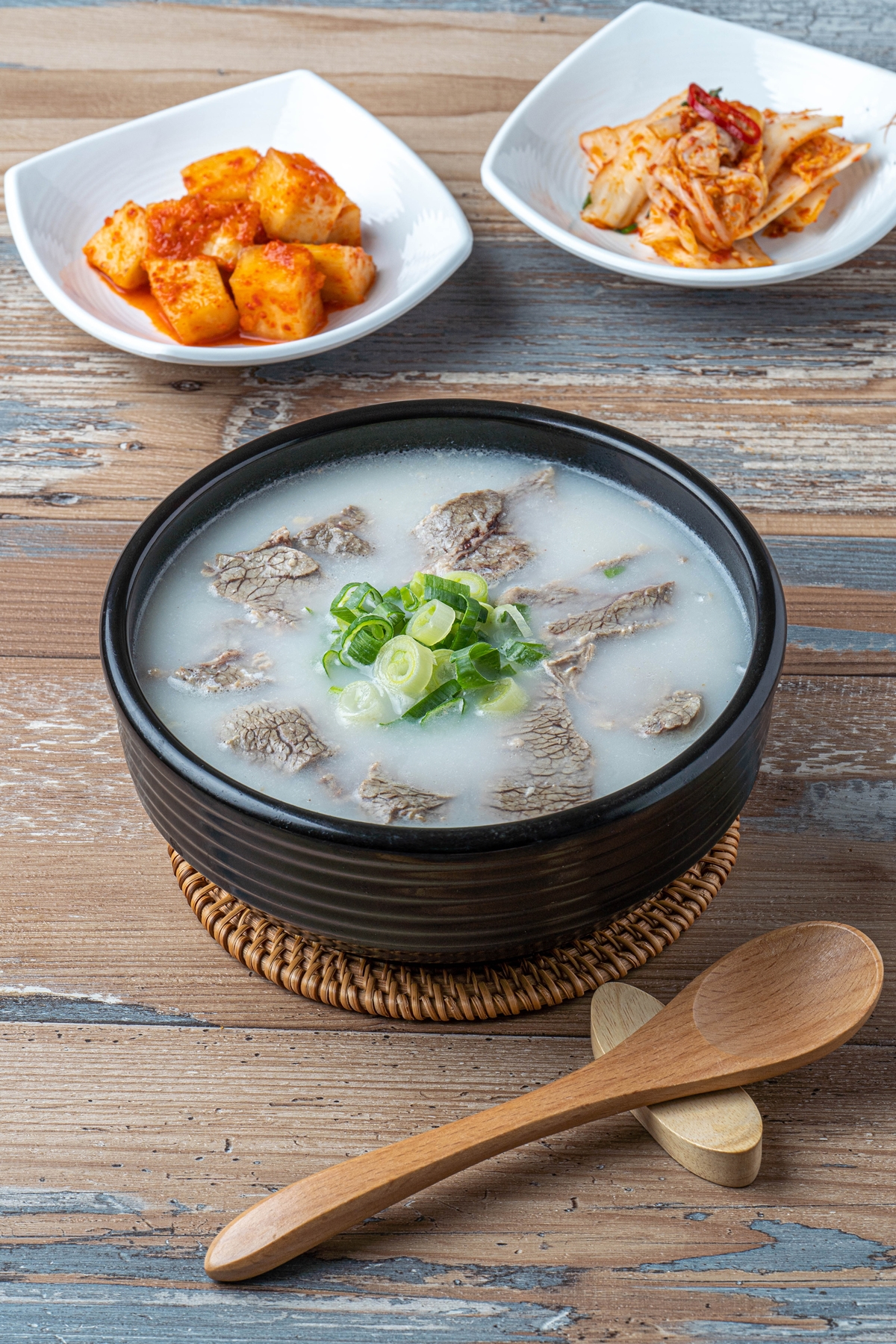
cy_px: 672
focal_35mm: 132
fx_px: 4928
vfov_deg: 15.5
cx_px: 448
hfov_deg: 10.4
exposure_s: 1/125
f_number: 20
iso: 100
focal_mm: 132
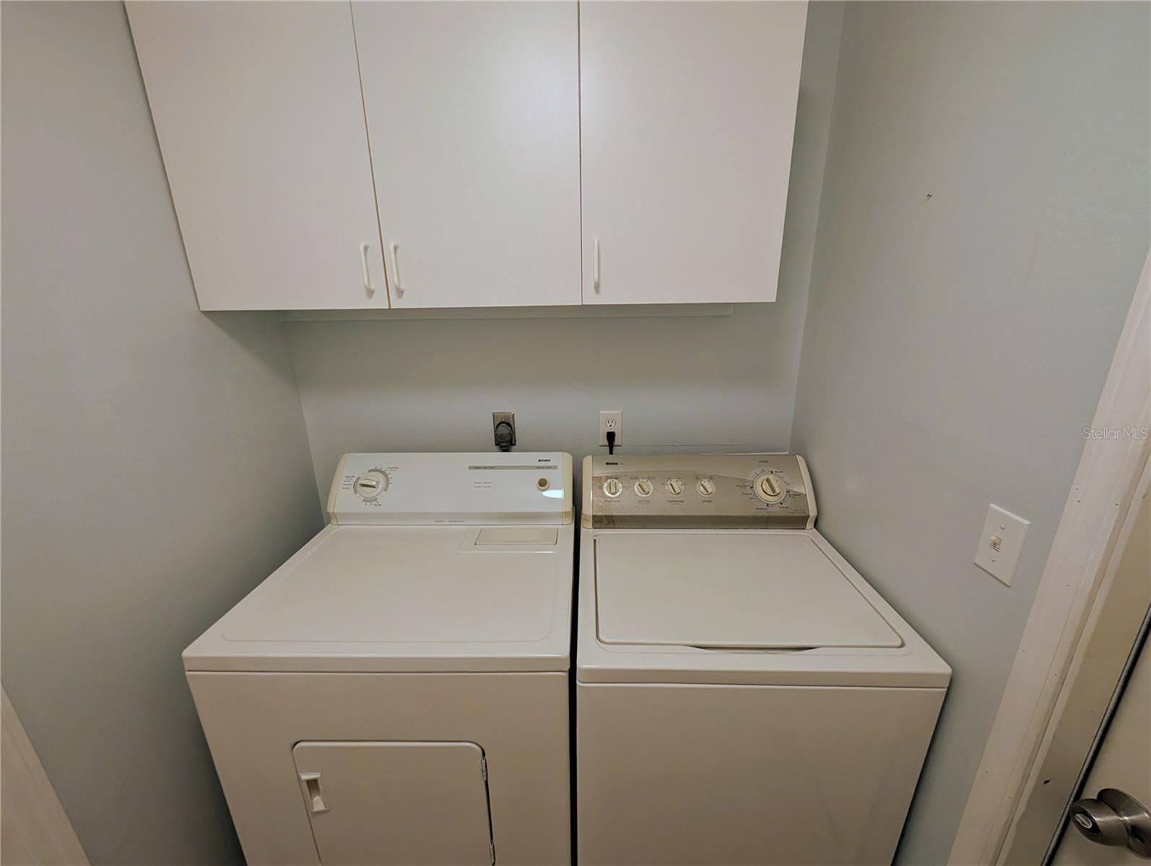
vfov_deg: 94.6
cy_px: 433
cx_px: 576
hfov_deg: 110.5
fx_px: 400
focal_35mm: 12
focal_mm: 2.02
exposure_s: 1/120
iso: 159
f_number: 1.7
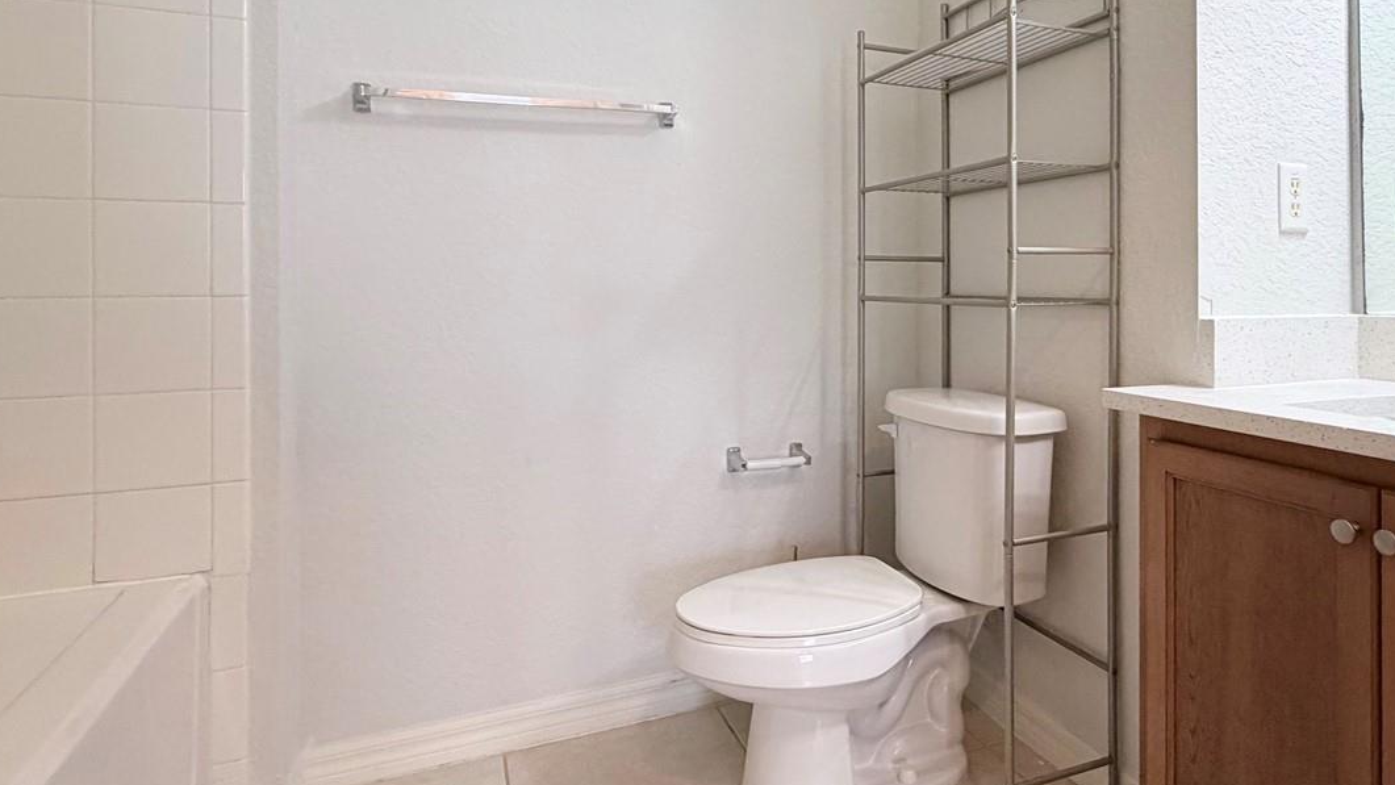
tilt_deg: +0.8
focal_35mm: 23
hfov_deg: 78.0
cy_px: 279
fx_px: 851
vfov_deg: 48.9
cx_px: 823
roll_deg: +0.4
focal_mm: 2.22
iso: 250
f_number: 2.2
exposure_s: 1/60
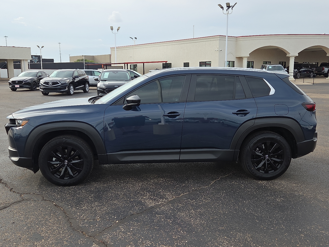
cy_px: 124
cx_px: 164
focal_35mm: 34
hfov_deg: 54.0
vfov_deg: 41.8
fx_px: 323
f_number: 1.8
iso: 76
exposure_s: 1/2000
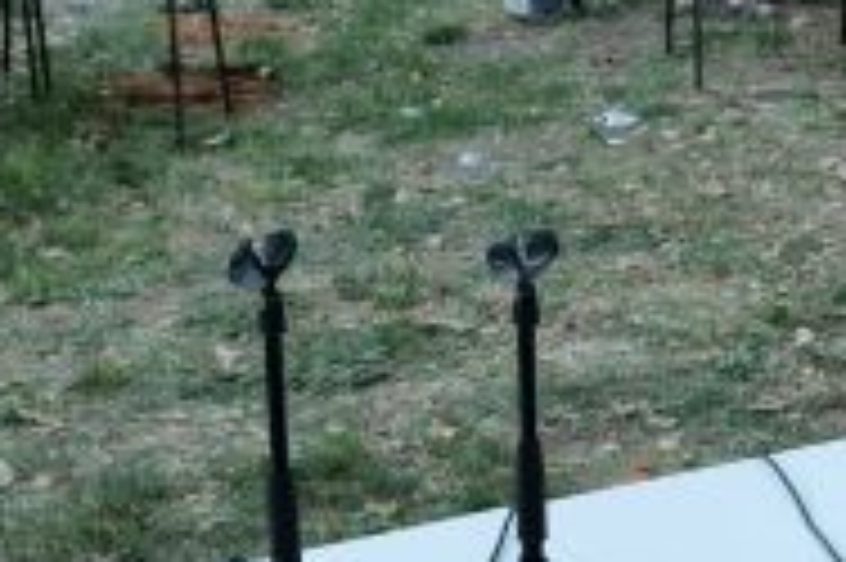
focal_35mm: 148
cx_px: 792
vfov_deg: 9.3
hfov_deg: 13.7
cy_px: 288
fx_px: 3475
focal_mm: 29
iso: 320
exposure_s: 1/60
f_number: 4.5
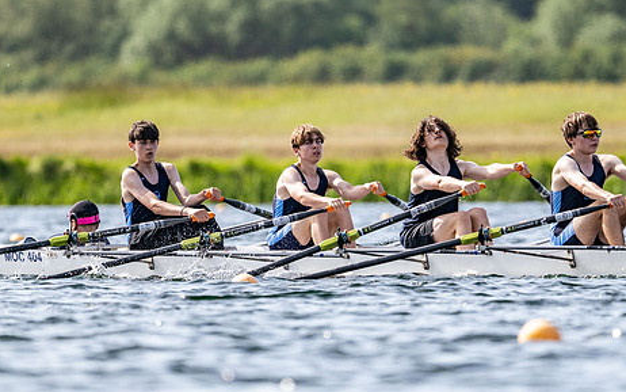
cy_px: 195
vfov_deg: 1.7
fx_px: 13089
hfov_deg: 2.7
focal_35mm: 767
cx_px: 359
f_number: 4.5
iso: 280
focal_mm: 400
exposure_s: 1/2500
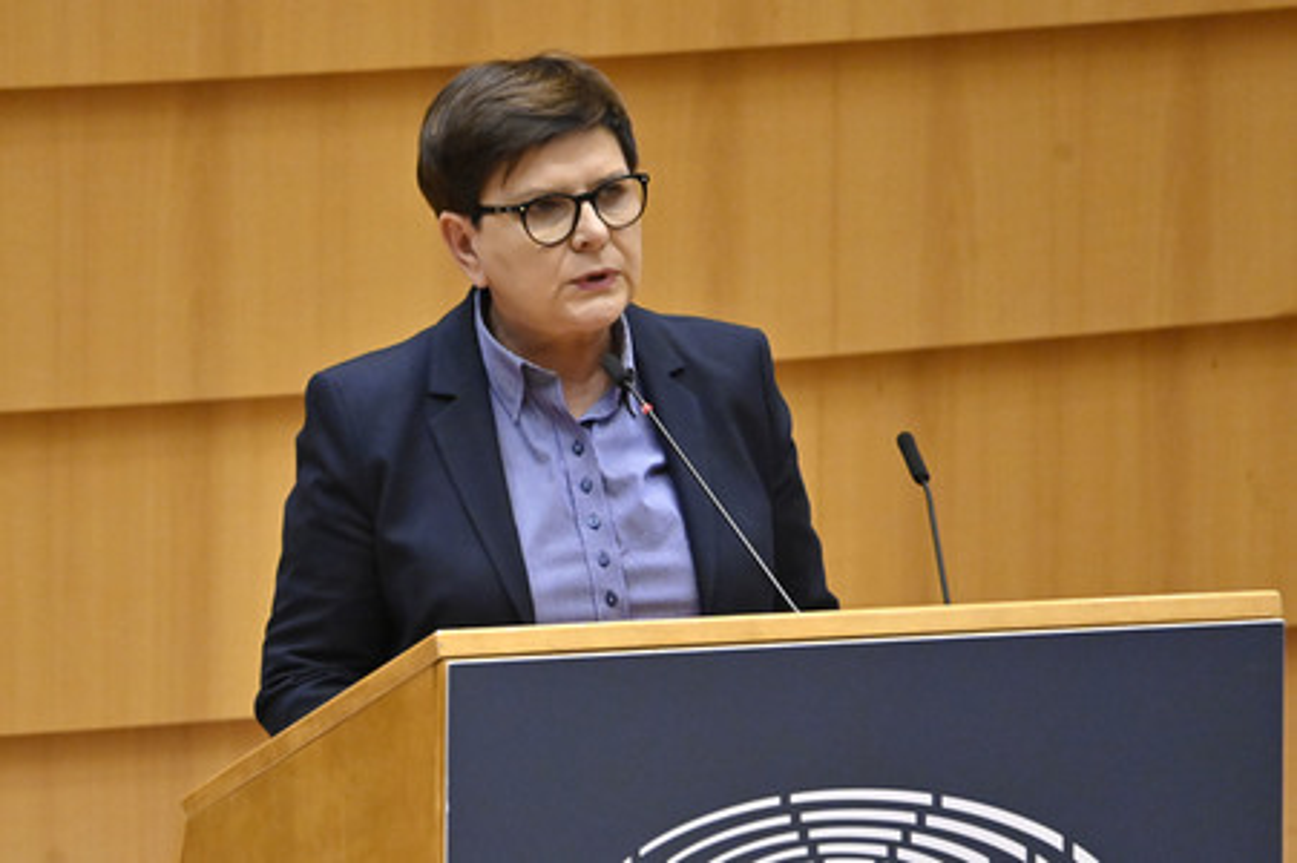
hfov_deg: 3.4
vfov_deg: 2.3
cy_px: 432
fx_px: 21600
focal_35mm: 600
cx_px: 648
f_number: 6.3
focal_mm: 600
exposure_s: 1/640
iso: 5000
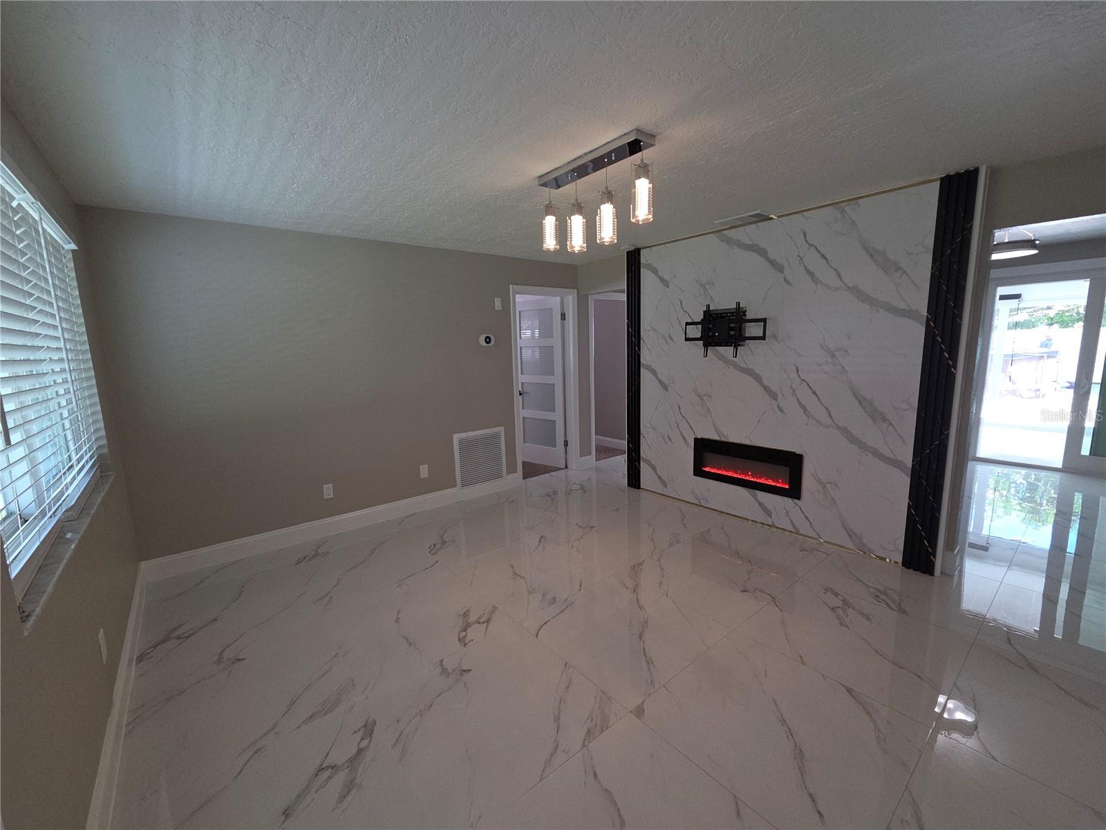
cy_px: 415
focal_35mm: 13
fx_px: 415
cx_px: 553
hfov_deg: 106.2
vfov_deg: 89.9
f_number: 2.2
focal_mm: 2.2
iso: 50
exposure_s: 1/60
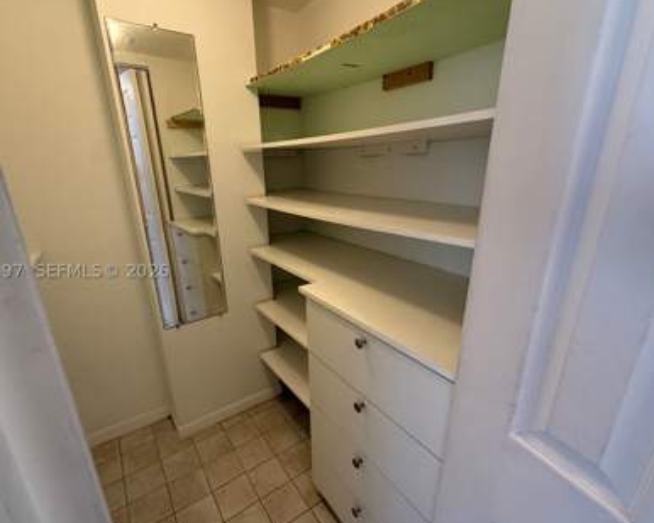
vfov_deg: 77.0
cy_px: 271
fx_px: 329
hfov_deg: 89.6
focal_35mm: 17
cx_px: 325
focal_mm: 2.22
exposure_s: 1/120
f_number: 2.2
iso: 250
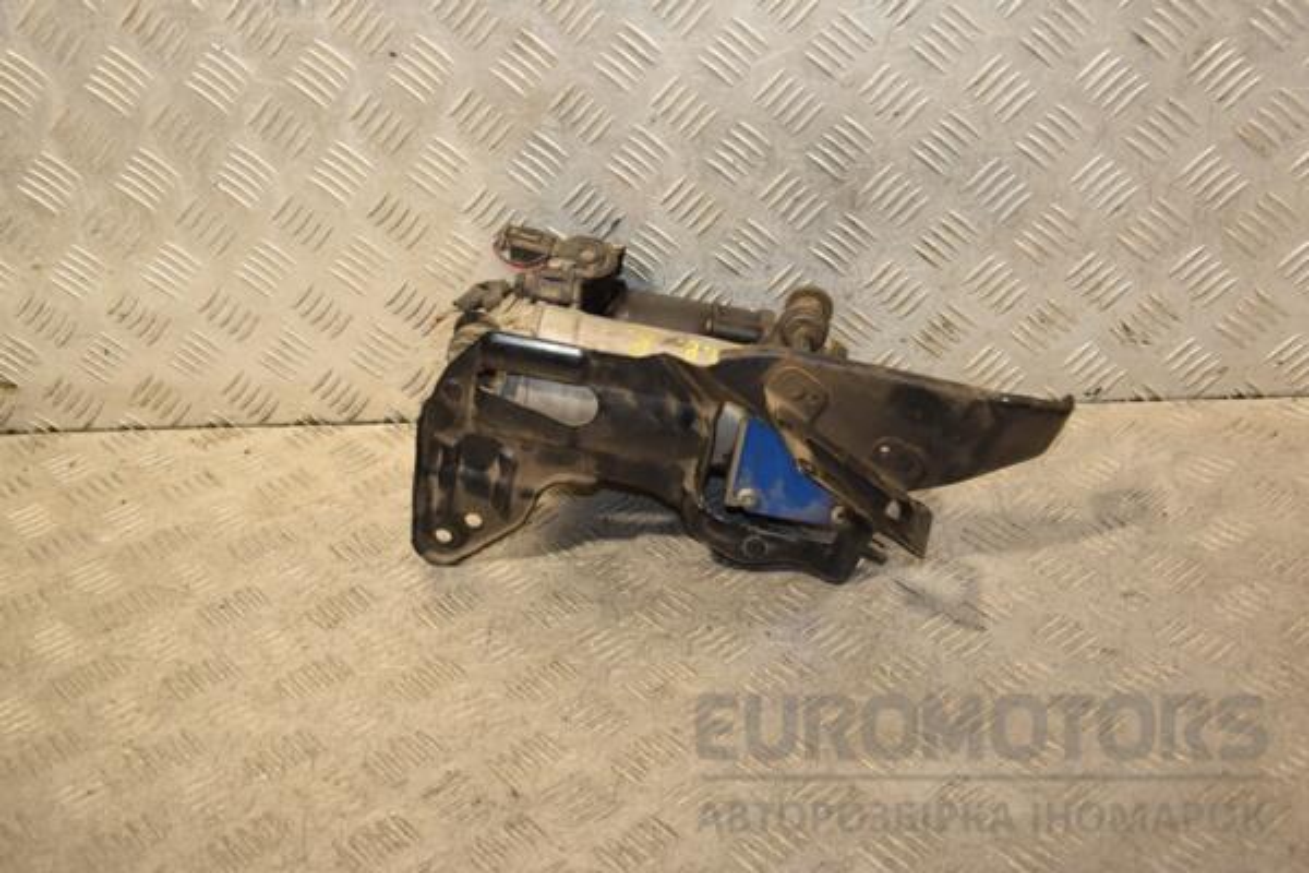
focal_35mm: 48
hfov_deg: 41.1
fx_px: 1745
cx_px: 654
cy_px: 436
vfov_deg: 28.1
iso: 800
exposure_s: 1/200
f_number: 5
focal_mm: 32
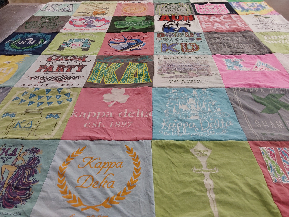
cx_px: 144
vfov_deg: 49.7
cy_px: 108
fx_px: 234
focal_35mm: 28
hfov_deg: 63.4
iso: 64
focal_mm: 2.91
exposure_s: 1/50
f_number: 1.9
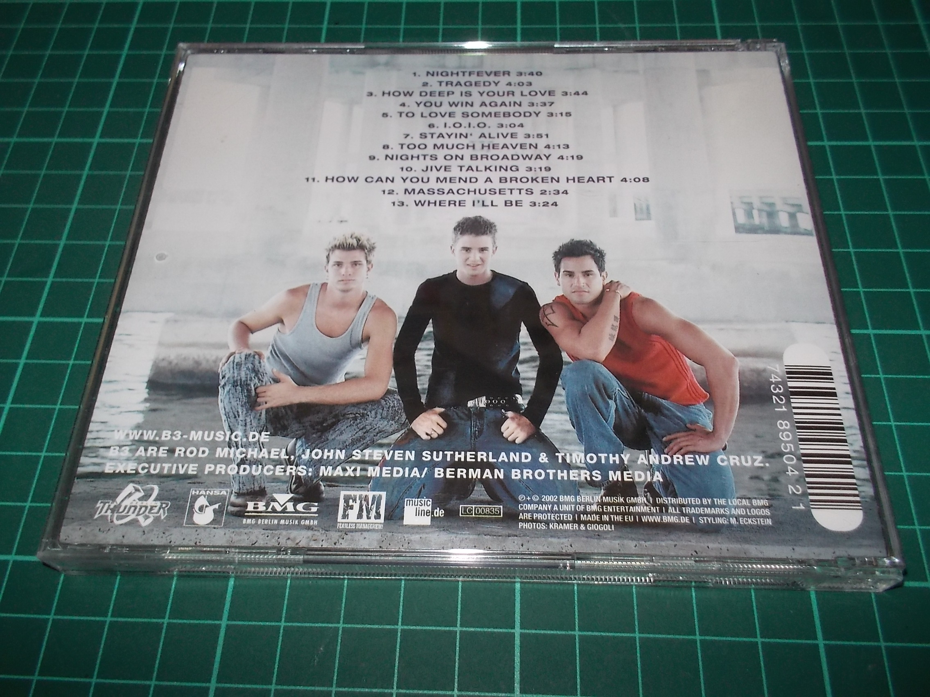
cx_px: 465
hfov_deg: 61.7
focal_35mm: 29
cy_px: 348
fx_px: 779
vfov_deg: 48.2
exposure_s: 1/30
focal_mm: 4.1
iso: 200
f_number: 3.3
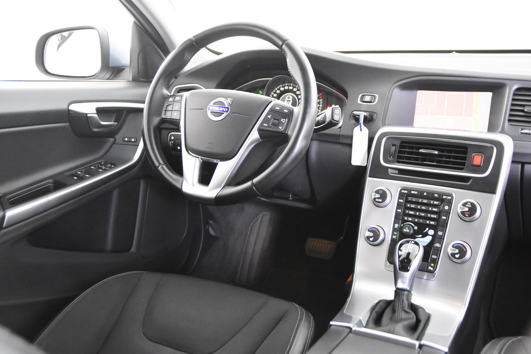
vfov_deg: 36.9
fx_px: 531
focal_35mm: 36
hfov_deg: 53.1
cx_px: 266
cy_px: 177
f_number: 3
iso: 7200
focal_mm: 24
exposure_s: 1/40
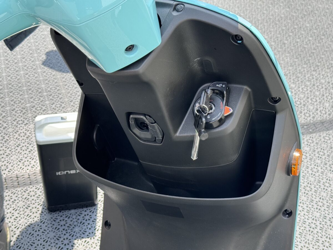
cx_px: 166
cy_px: 125
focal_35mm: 48
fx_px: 462
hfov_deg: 39.7
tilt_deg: -36.4
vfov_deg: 30.3
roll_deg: -2.5
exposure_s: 1/439
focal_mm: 6.76
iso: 64
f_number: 1.78
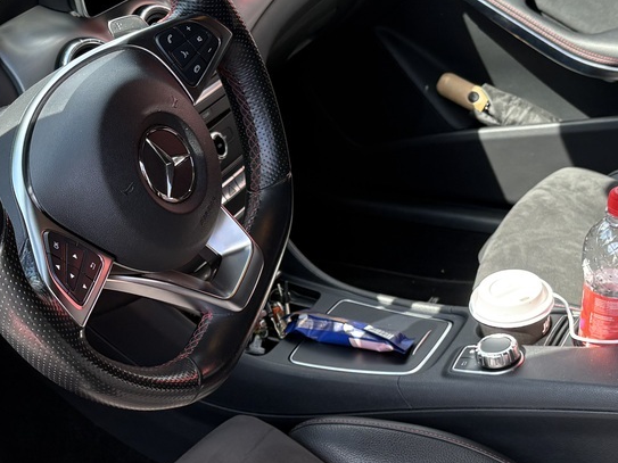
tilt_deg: -27.4
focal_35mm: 69
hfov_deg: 28.1
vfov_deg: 21.3
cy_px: 282
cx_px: 237
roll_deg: -0.5
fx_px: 1232
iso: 40
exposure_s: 1/322
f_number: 1.6
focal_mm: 5.96
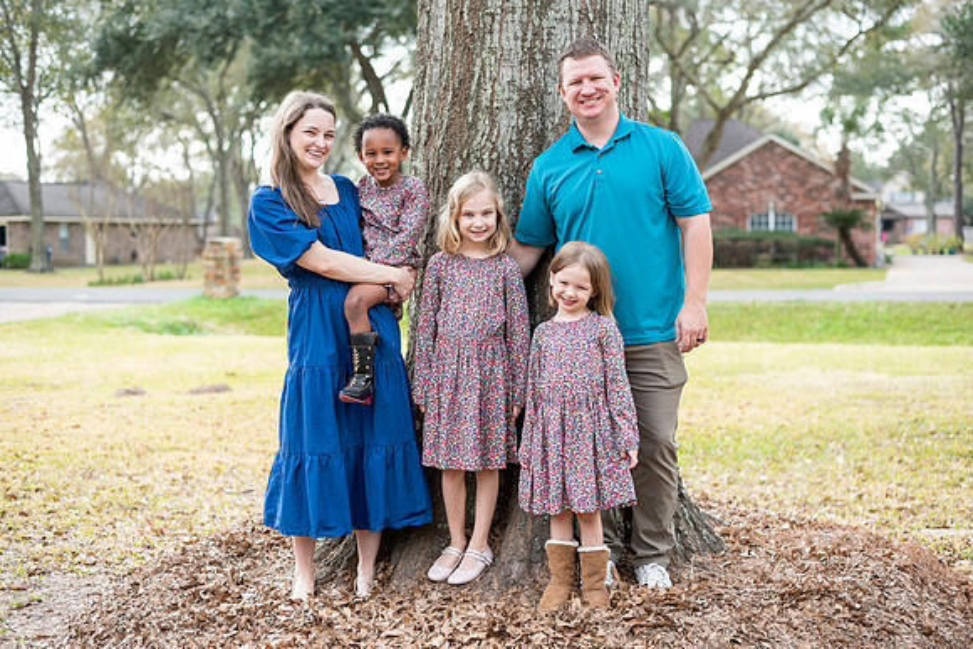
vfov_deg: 27.0
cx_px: 486
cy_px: 324
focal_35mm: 50
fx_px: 1352
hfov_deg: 39.6
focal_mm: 50
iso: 200
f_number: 2.5
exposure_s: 1/640
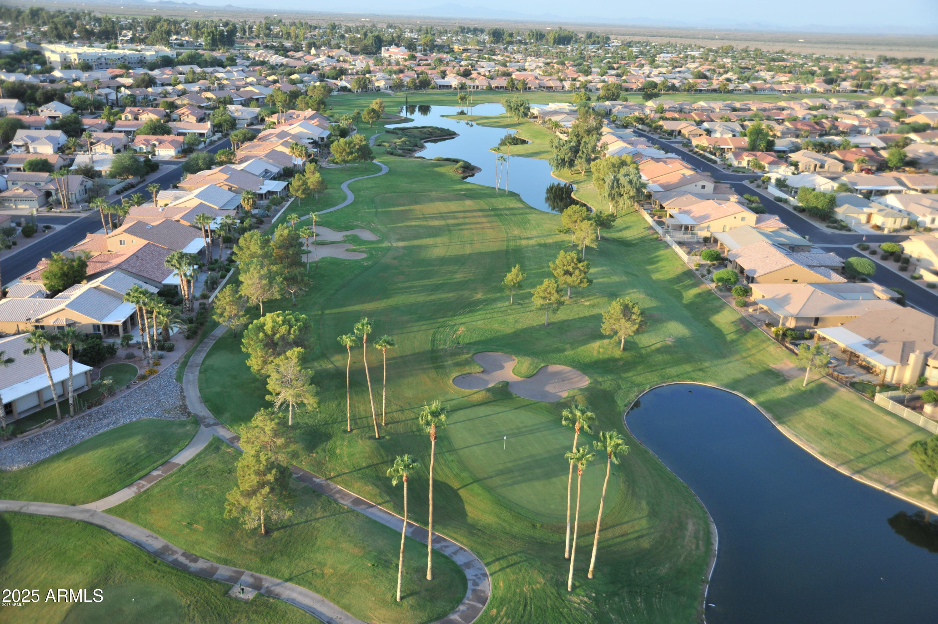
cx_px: 469
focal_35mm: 32
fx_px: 833
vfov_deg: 41.1
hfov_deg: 58.7
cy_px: 312
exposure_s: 1/800
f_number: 5
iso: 640
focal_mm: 32
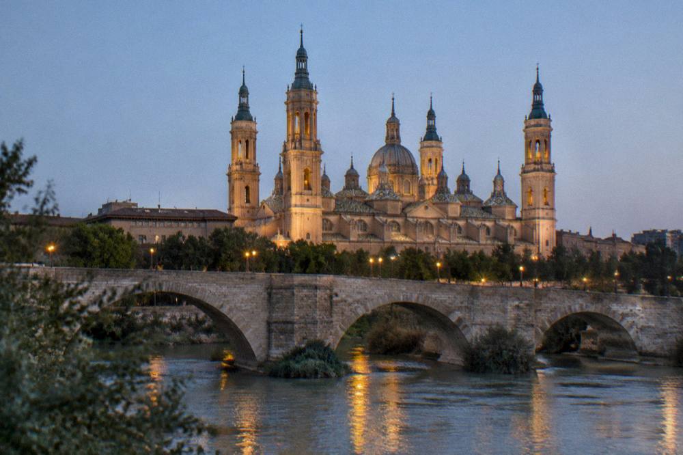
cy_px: 228
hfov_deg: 54.5
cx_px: 342
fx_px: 664
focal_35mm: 35
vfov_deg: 37.8
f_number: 9
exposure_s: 1/400
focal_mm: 35
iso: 500
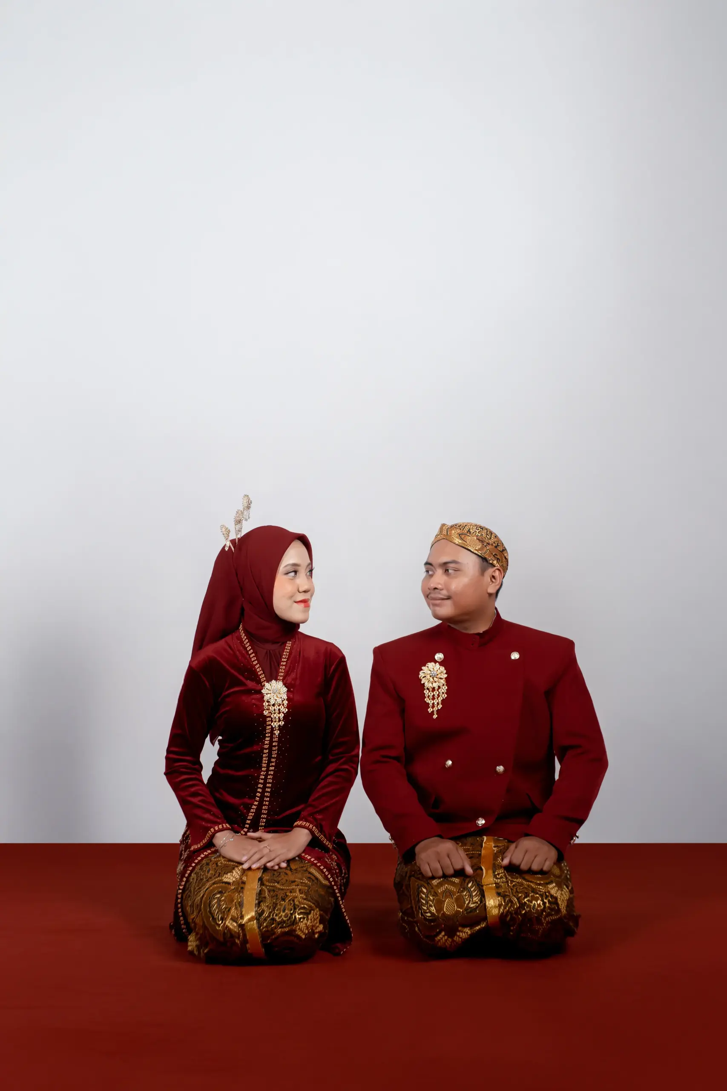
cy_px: 546
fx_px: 1514
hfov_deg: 27.0
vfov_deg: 39.6
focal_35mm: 50
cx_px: 364
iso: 800
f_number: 5
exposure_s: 1/125
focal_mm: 50
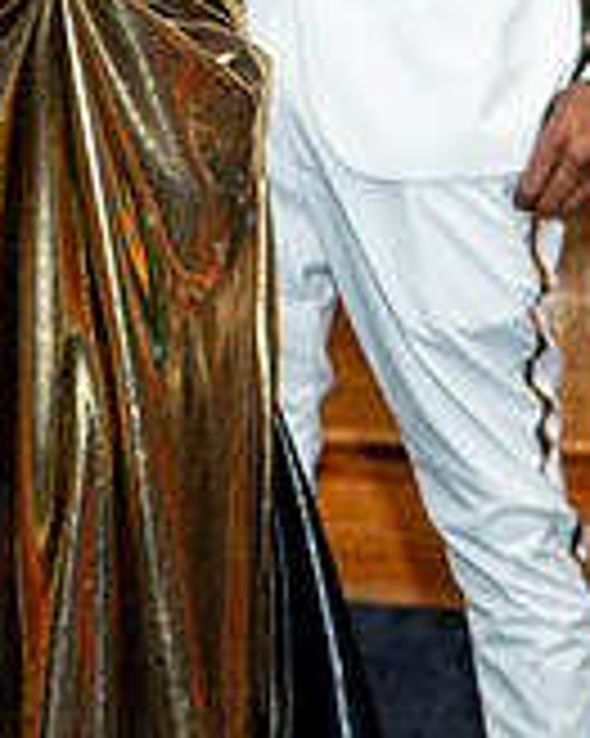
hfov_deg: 10.9
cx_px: 57
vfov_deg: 13.6
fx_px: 3080
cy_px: 91
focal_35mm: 141
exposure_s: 1/125
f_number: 3.5
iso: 500
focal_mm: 29
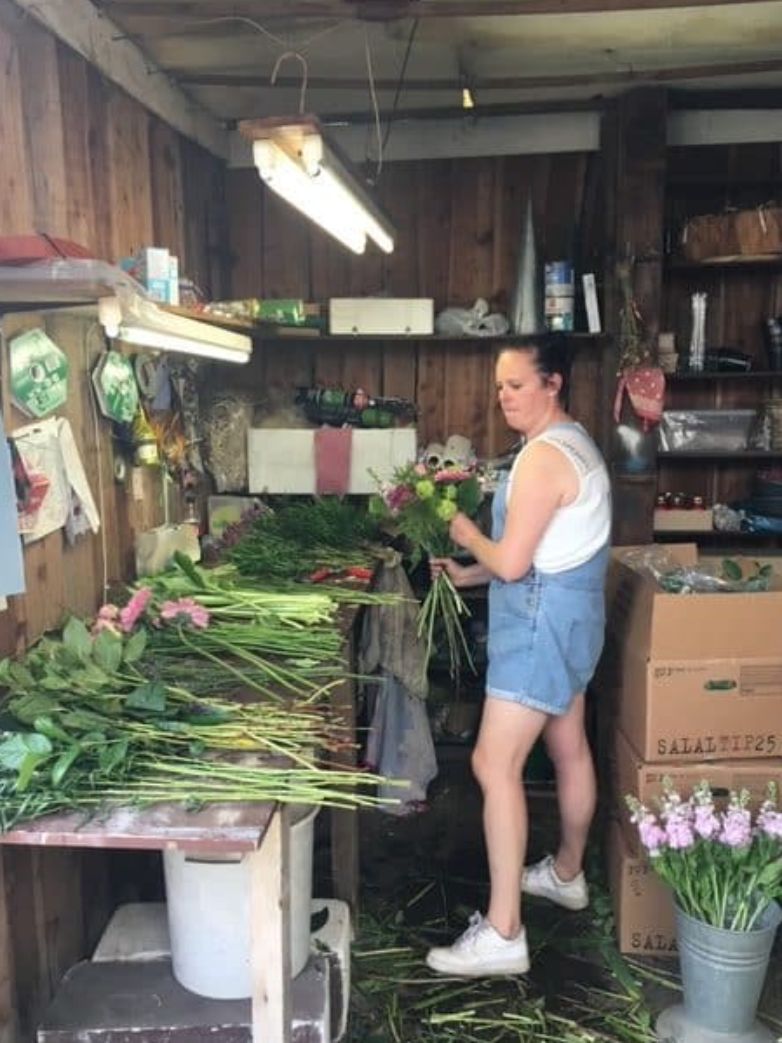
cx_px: 408
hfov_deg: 45.4
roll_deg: +0.1
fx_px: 934
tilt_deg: -8.5
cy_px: 535
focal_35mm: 31
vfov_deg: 58.4
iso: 32
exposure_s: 1/33
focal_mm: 4.15
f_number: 2.2
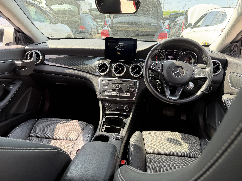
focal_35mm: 24
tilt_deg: -21.3
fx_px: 168
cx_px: 121
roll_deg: +0.5
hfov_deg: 71.6
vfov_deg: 56.8
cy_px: 90
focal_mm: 6.76
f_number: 1.78
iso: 80
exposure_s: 1/181
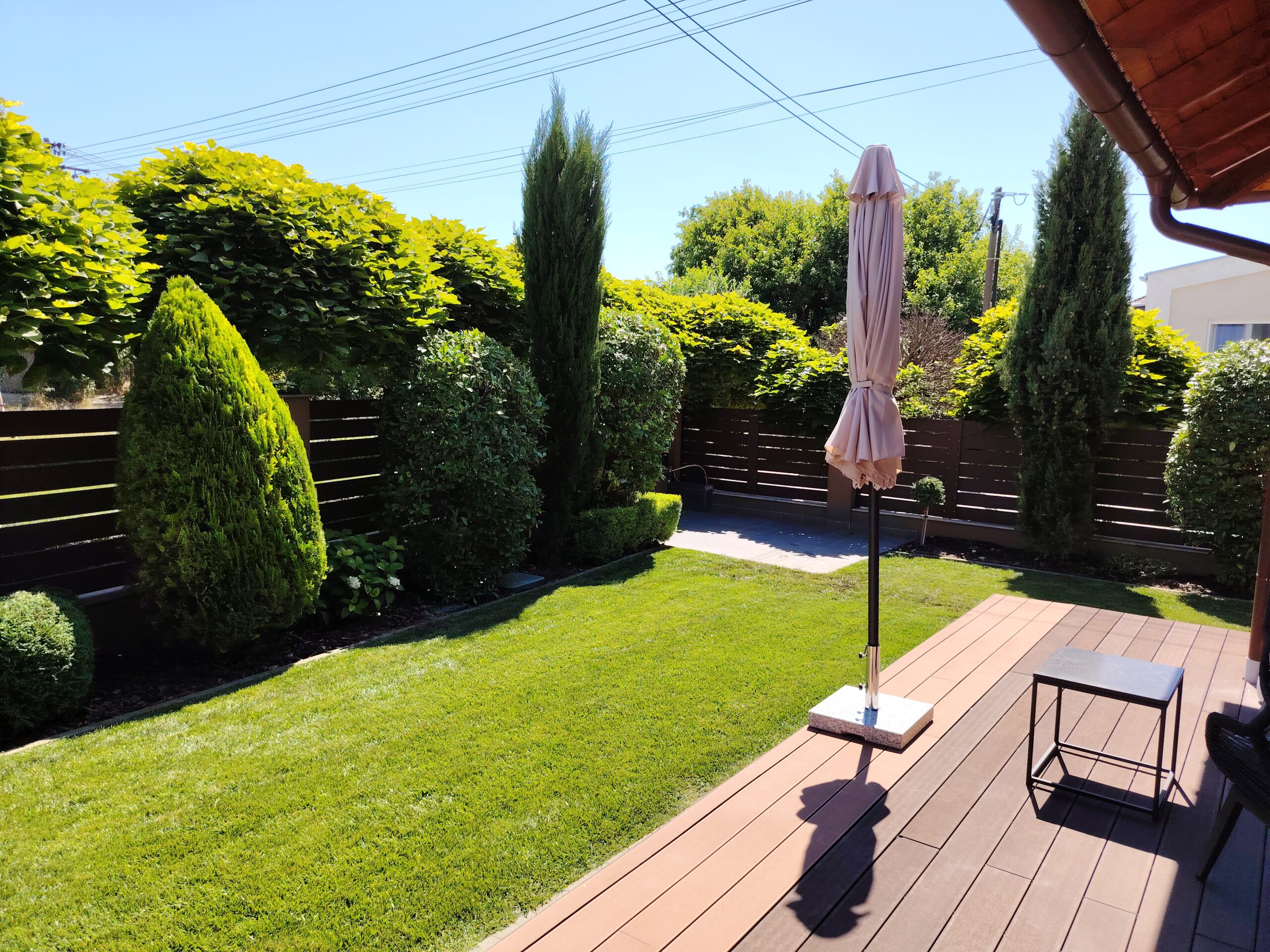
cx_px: 635
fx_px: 881
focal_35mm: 24
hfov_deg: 71.6
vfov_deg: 56.8
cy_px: 476
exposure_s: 1/621
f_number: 1.75
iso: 100
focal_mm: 5.25
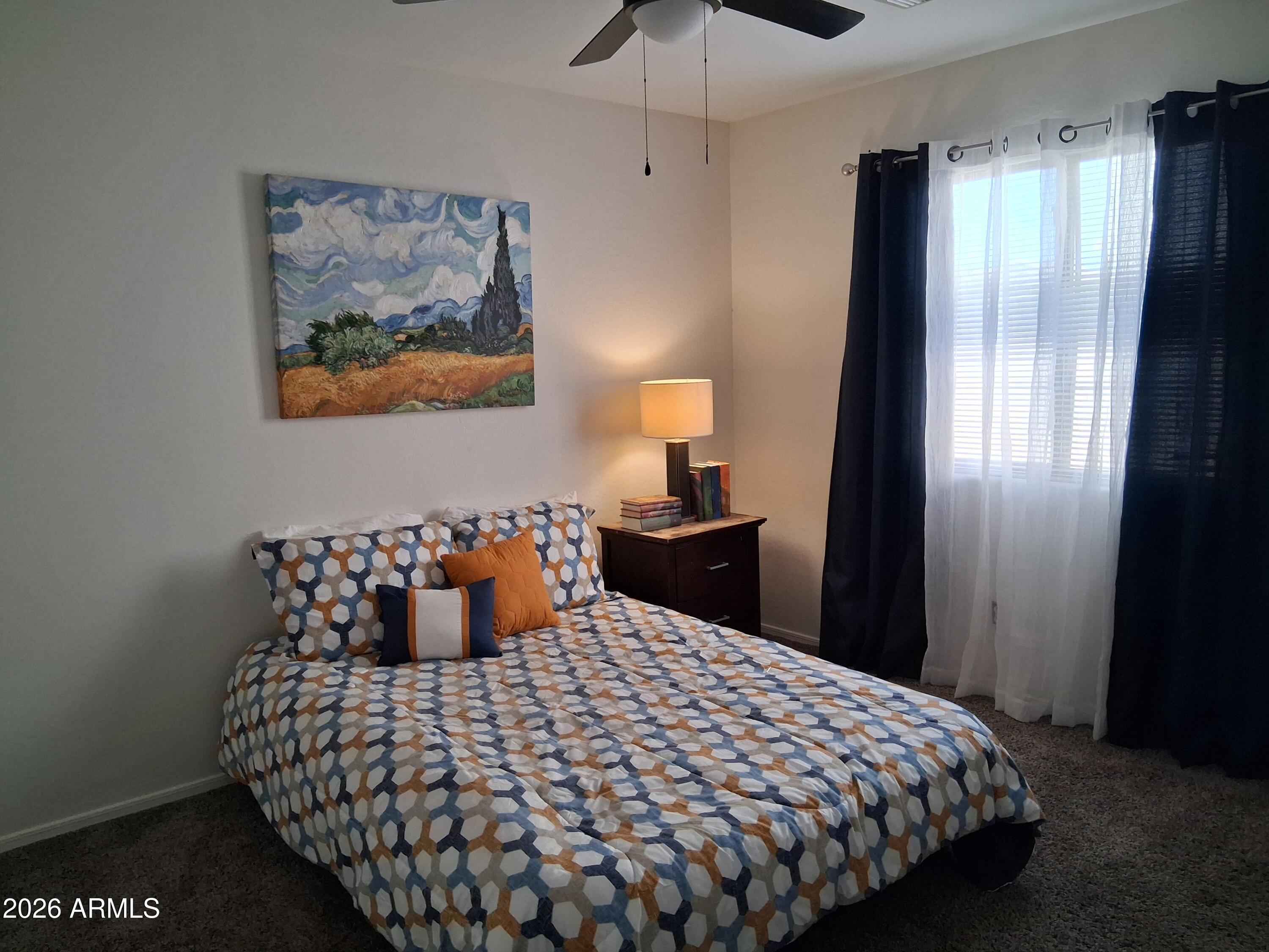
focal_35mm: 26
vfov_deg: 53.1
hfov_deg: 67.3
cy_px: 476
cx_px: 634
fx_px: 953
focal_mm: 3.98
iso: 250
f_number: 1.8
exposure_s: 1/120
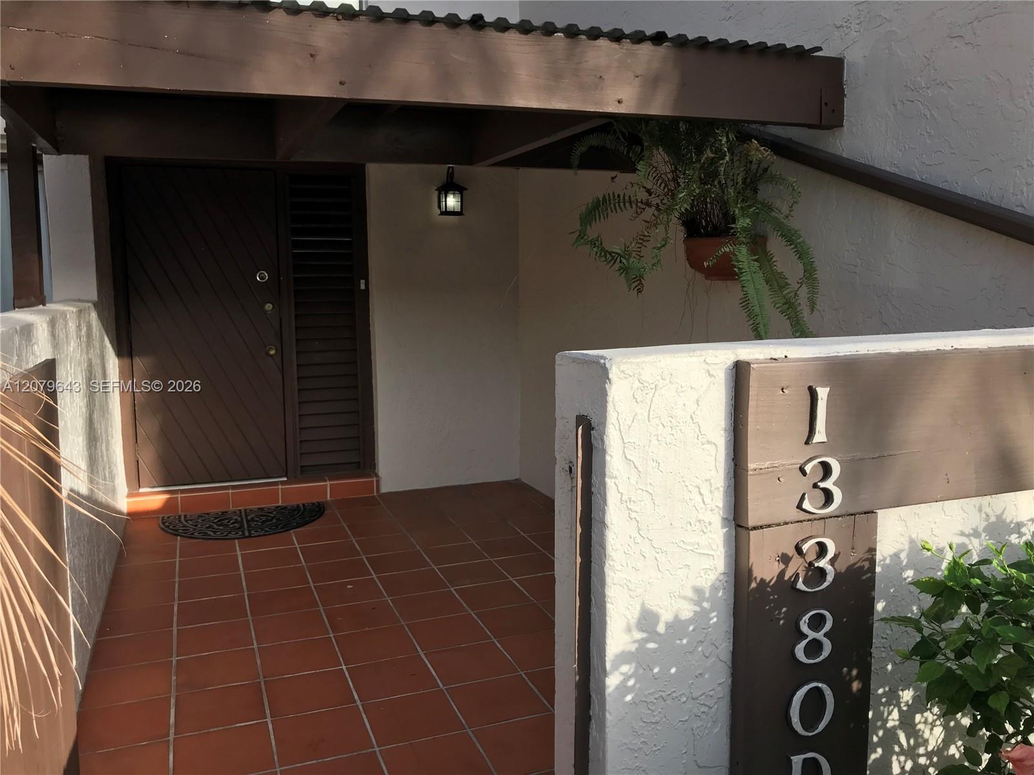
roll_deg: +0.7
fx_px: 836
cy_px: 388
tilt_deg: -8.3
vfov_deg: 49.7
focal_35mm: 28
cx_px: 517
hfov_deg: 63.4
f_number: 1.8
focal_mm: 3.99
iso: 20
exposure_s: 1/855
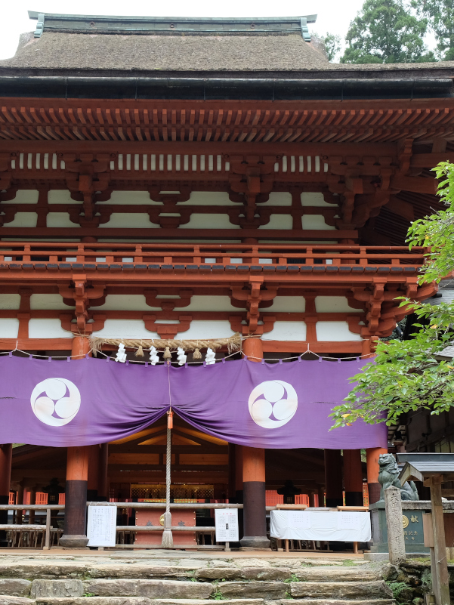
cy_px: 301
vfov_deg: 40.4
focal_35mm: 47
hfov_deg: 30.7
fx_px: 822
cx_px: 168
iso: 400
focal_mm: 21.4
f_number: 5.6
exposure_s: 1/125
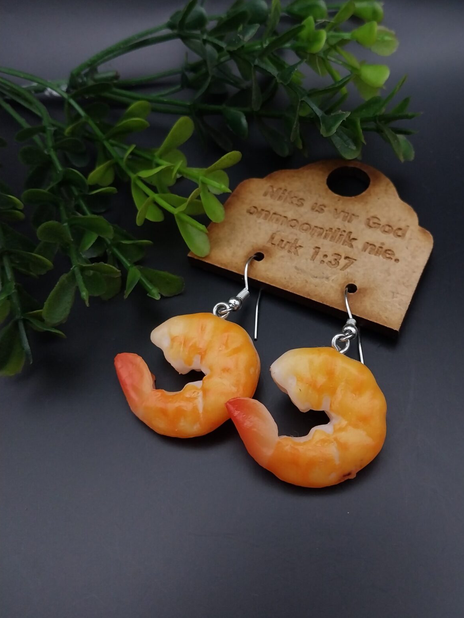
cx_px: 284
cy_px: 263
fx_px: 572
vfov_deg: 56.6
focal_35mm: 32
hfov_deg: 43.9
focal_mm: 4
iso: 250
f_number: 1.8
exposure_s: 1/50
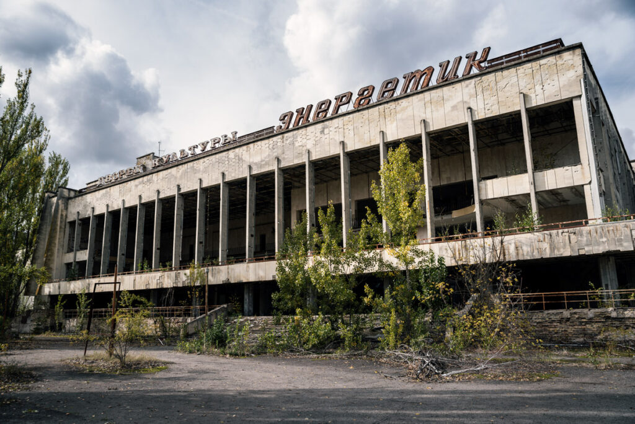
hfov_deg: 63.6
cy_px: 212
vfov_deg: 45.0
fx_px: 512
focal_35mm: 29
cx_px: 318
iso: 100
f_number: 4.5
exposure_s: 1/400
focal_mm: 29
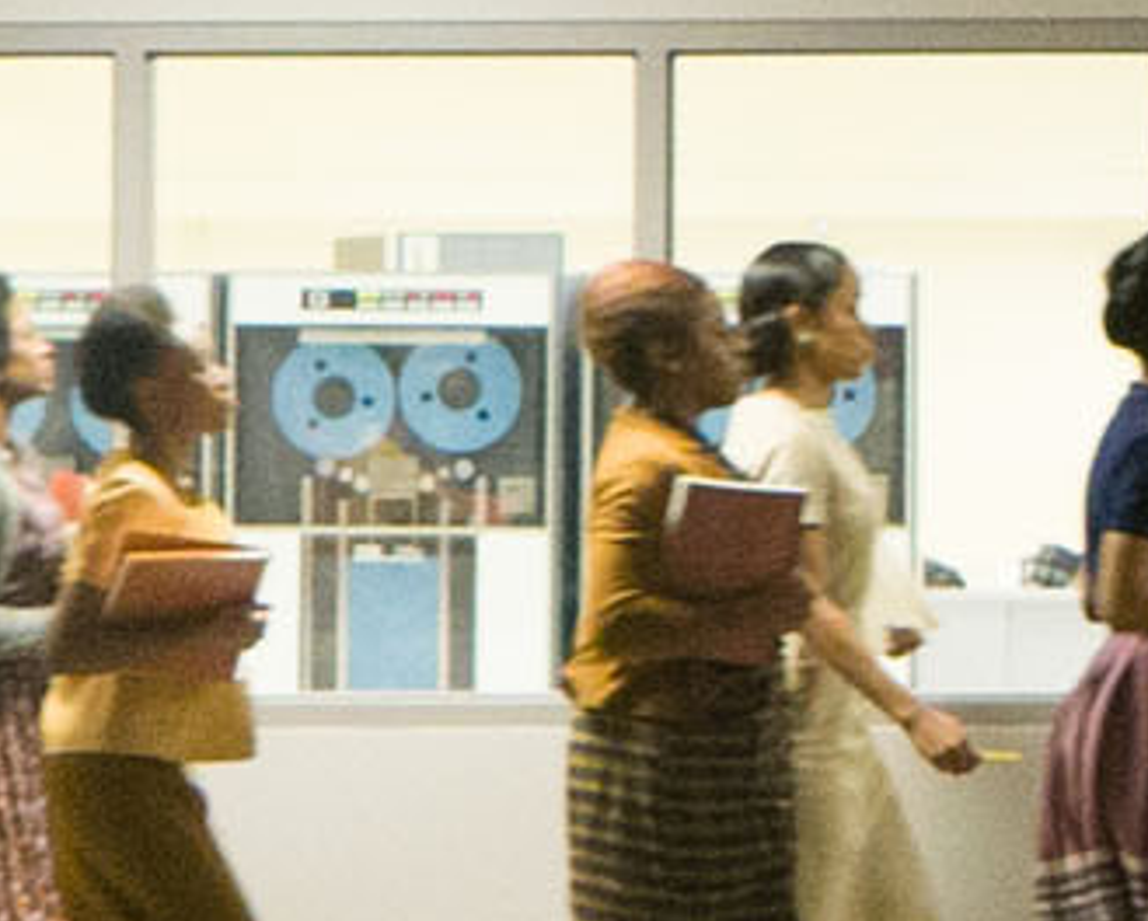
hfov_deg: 7.3
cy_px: -59
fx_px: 8946
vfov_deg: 5.9
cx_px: 1502
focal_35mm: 263
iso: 3200
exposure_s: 1/80
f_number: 5.6
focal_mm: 30
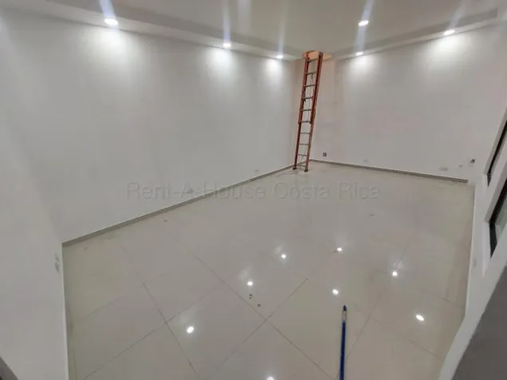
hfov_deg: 106.2
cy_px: 190
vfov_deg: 89.9
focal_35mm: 13
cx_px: 254
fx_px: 190
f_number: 2.2
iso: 100
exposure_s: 1/60
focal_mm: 1.74
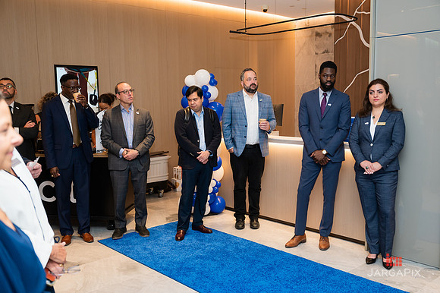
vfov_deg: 37.7
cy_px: 146
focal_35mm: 35
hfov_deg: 54.3
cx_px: 220
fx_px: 429
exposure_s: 1/160
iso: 400
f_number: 3.2
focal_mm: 34
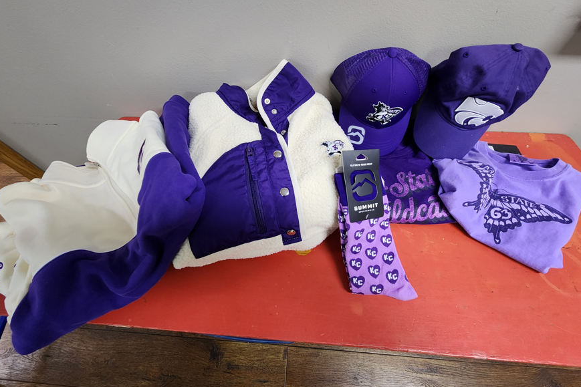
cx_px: 285
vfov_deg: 81.0
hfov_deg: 104.3
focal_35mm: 14
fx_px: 226
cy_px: 177
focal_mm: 2.2
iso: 320
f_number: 2.2
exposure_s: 1/30
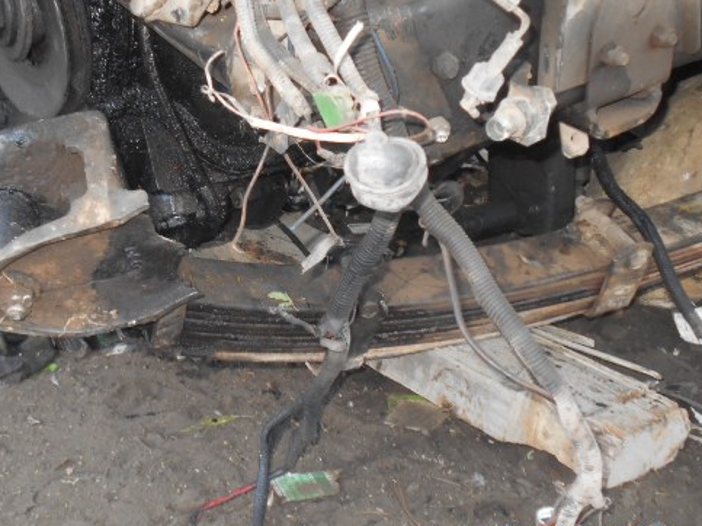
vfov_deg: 29.7
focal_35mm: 49
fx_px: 993
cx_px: 259
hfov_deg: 38.6
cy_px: 263
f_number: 3.9
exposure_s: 1/30
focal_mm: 6.7
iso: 200
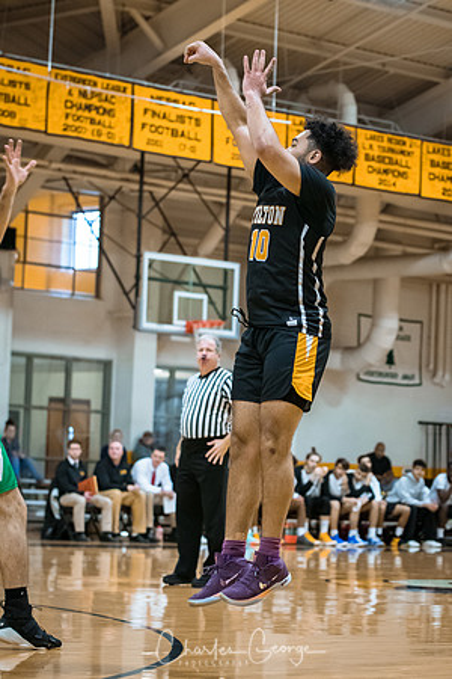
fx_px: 2260
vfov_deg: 17.1
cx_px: 226
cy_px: 340
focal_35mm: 120
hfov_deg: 11.4
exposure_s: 1/400
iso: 3200
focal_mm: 80
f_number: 2.8
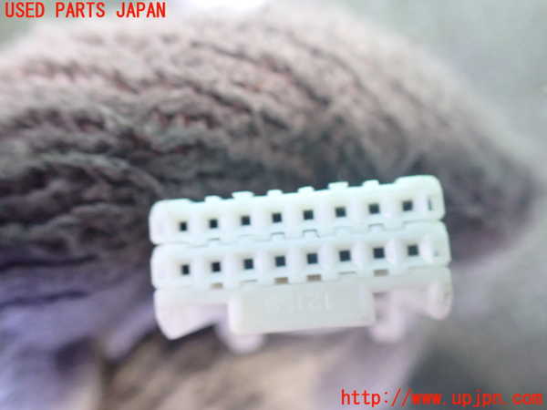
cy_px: 205
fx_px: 474
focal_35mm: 30
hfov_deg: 60.0
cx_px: 274
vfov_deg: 46.8
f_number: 2.3
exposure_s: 1/30
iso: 1000
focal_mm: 5.4
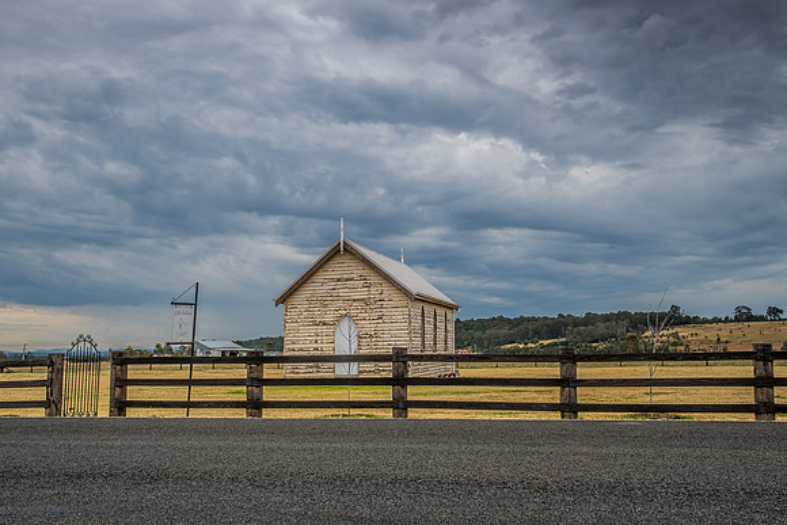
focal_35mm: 37
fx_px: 800
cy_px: 262
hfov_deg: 52.4
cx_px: 394
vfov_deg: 36.3
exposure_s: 13
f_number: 14
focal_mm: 24
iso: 50
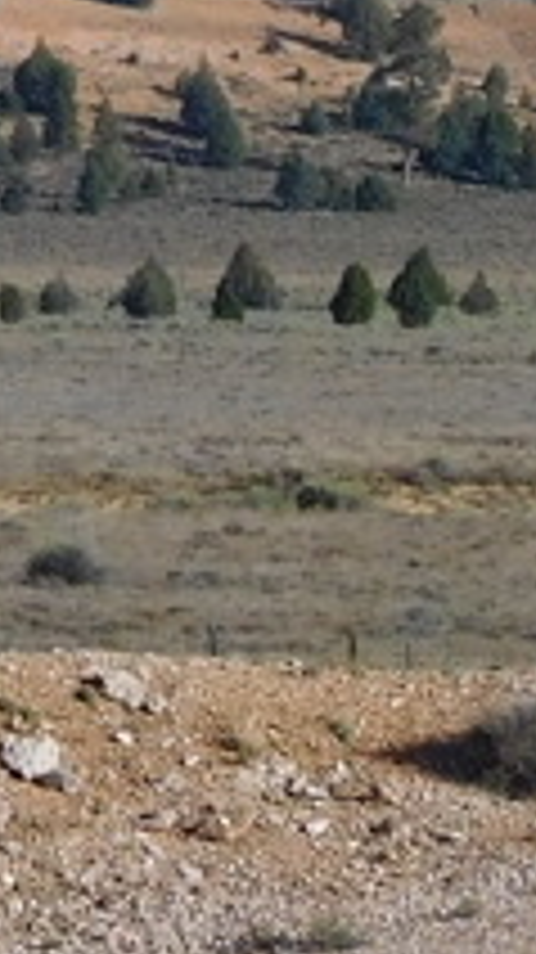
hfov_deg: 1.6
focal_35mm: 766
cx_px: -673
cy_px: 148
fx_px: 19385
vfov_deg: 2.8
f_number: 5.1
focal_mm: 25
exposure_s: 1/800
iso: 125
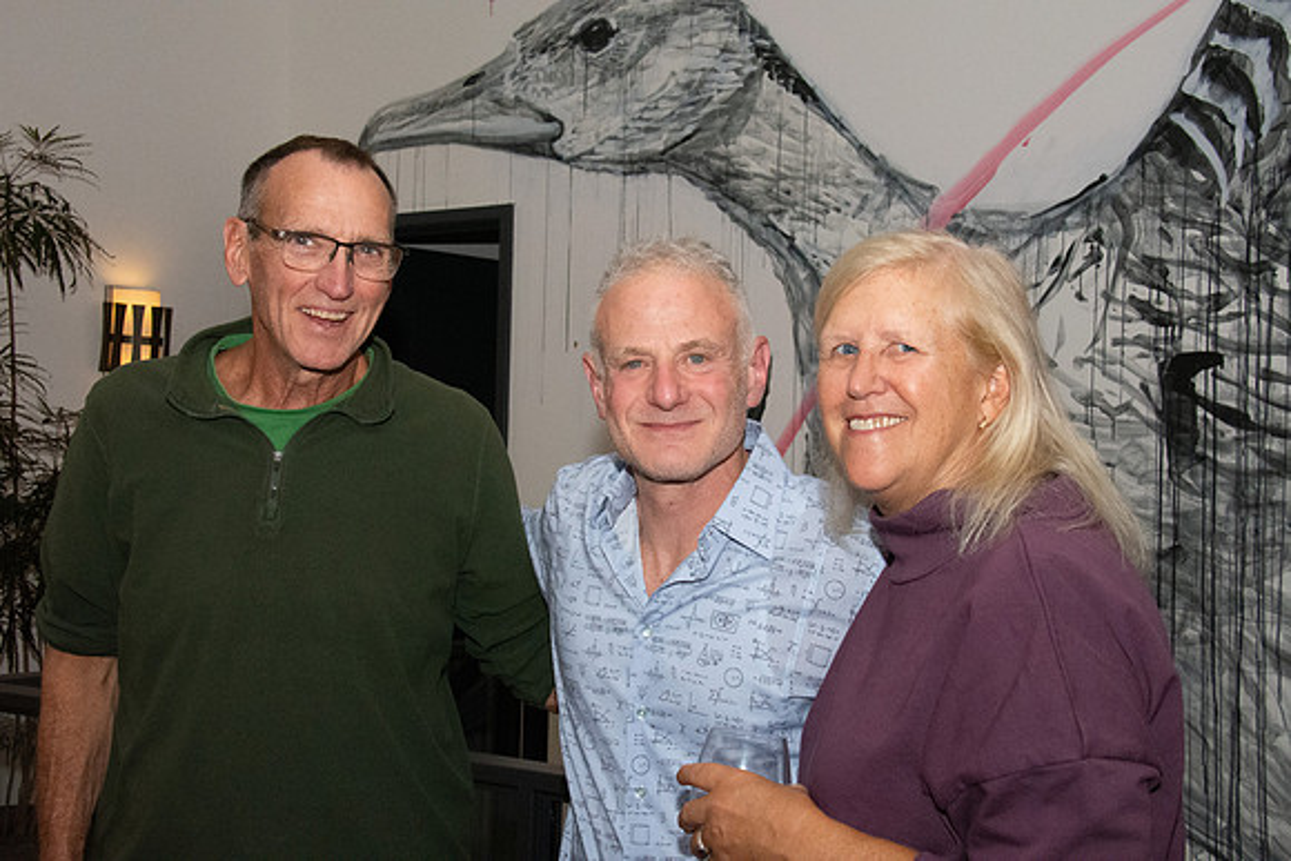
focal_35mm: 57
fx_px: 2044
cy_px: 430
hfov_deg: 35.0
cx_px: 646
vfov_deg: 23.8
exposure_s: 1/160
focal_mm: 38
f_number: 14
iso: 5000
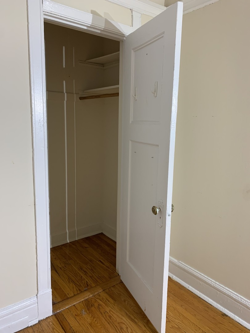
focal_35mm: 26
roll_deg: -1.3
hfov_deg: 53.1
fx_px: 250
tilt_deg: -8.0
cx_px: 125
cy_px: 166
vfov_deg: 67.3
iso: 80
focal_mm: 4.25
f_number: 1.8
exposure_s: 1/120
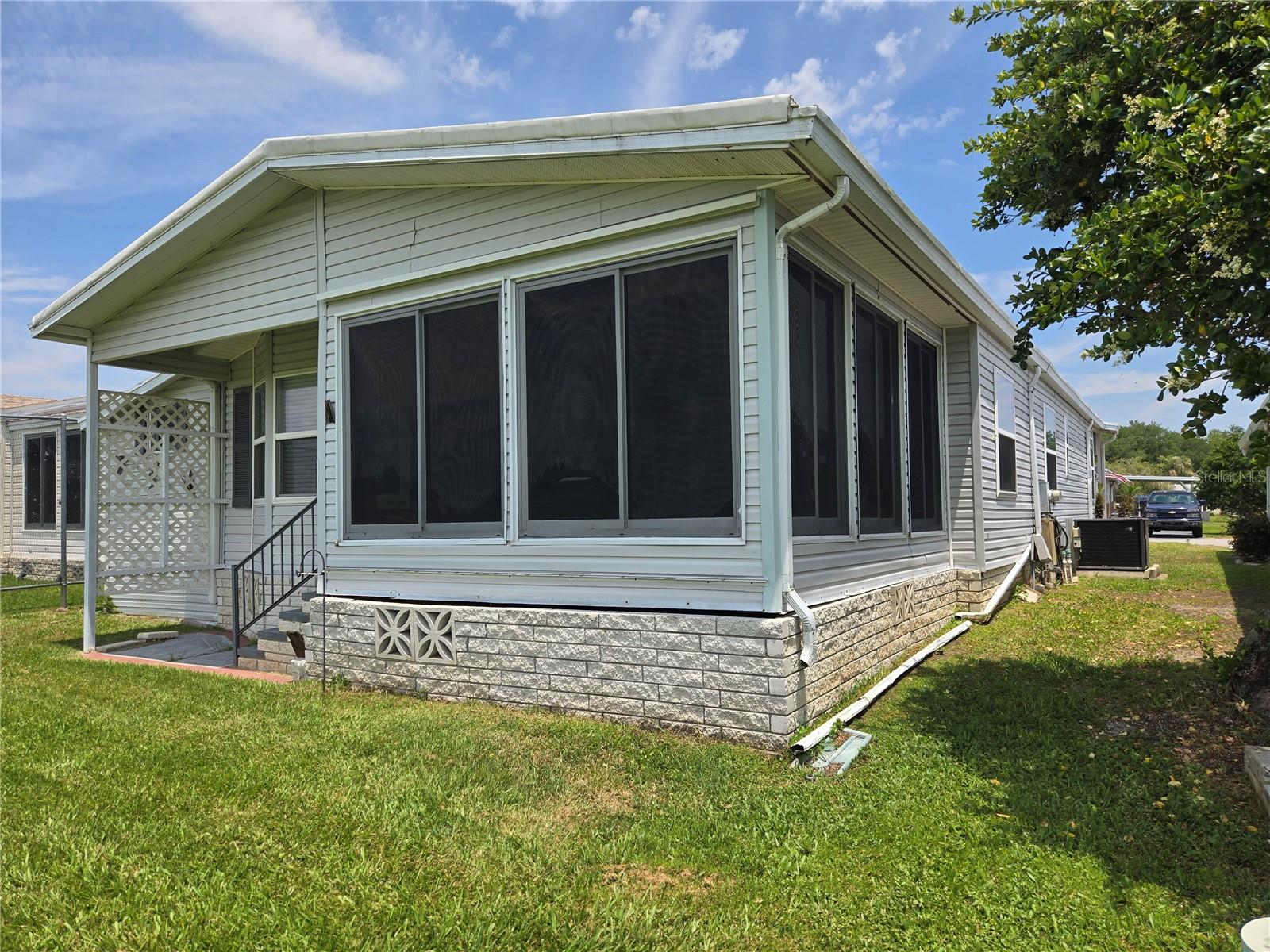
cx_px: 635
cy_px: 476
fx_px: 844
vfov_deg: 58.9
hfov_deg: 73.9
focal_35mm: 23
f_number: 1.8
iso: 25
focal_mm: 5.4
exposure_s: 1/1936
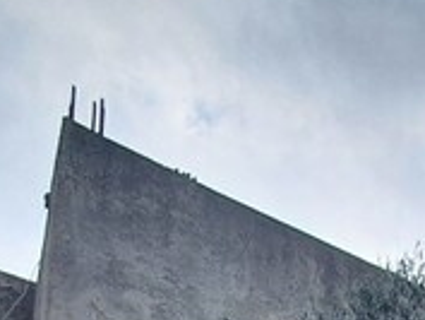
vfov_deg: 12.3
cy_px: 888
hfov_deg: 23.4
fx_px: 921
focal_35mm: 75
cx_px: 528
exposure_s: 1/1014
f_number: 2.2
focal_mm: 1.8
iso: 50
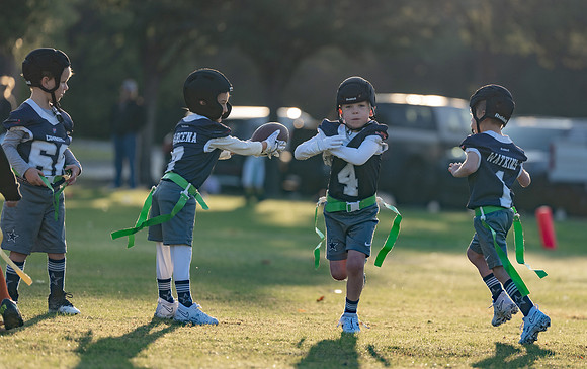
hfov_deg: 8.2
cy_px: 193
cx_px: 366
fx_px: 4070
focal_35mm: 254
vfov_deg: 5.2
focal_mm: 200
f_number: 2.8
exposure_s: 1/1000
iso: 125
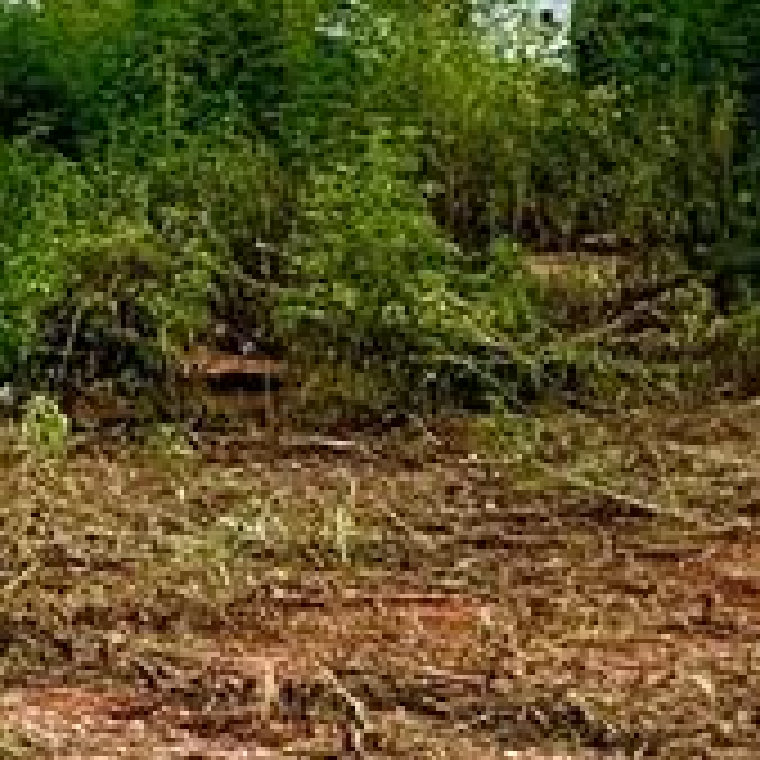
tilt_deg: +2.2
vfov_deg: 22.4
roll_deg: -1.4
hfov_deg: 15.6
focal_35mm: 75
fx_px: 1863
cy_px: 58
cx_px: -944
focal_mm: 2.22
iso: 50
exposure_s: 1/1217
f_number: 2.2
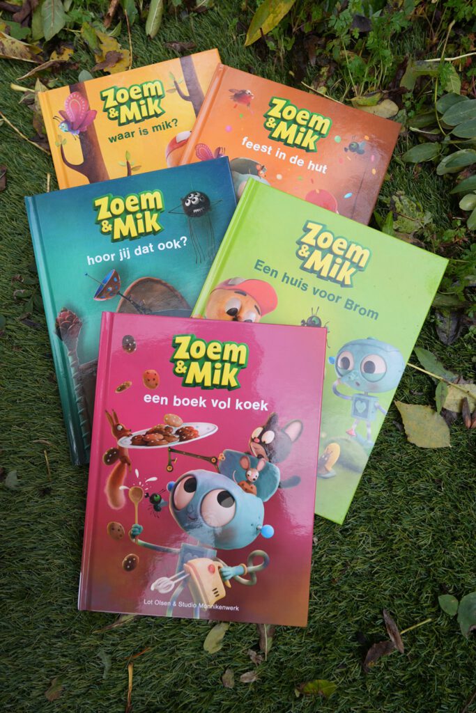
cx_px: 238
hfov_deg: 73.8
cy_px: 356
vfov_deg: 96.7
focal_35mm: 16
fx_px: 317
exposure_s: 1/80
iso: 100
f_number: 4.5
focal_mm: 16
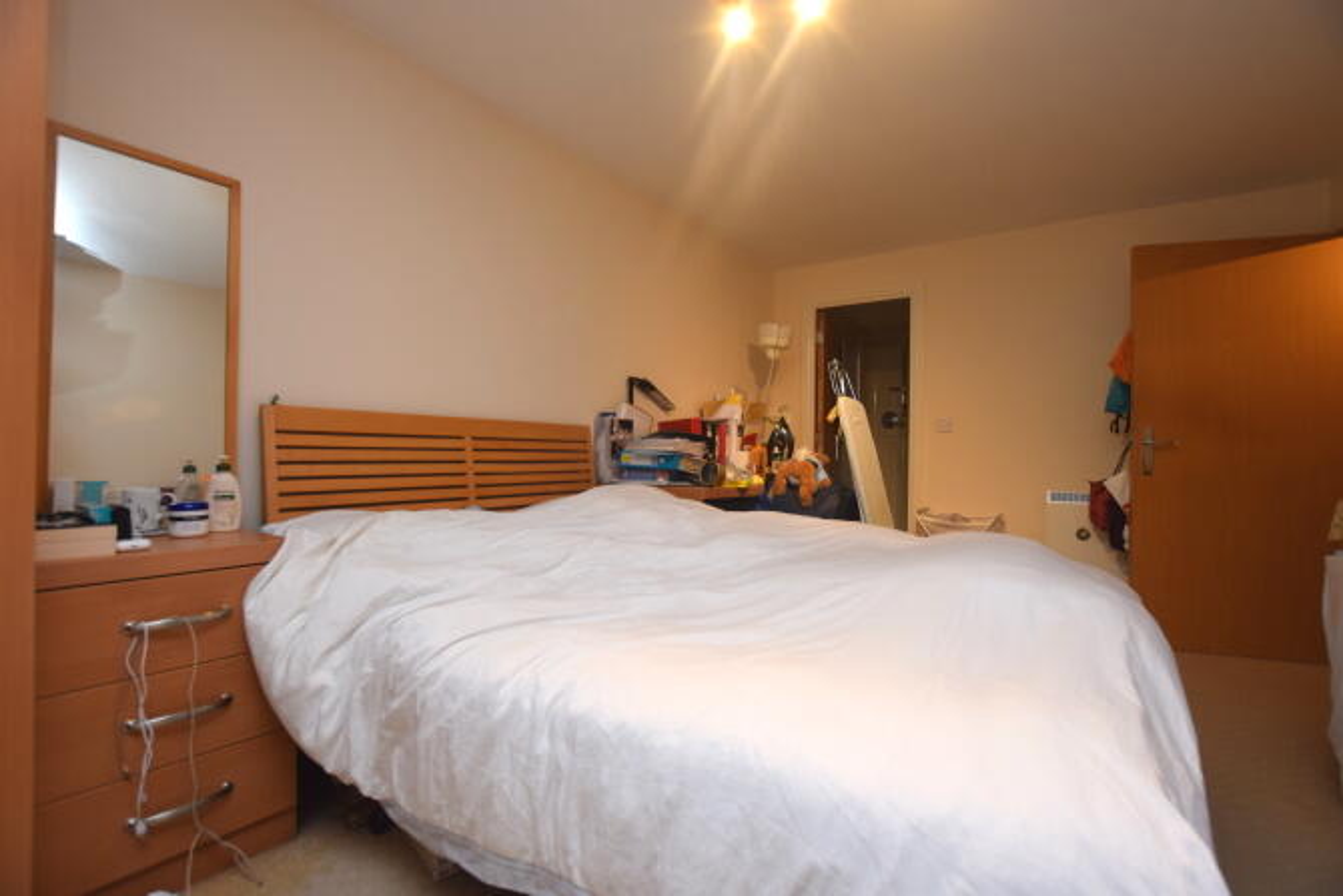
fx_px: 560
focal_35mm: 15
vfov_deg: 77.4
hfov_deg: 100.4
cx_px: 672
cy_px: 448
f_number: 5
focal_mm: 10
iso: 800
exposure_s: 1/100
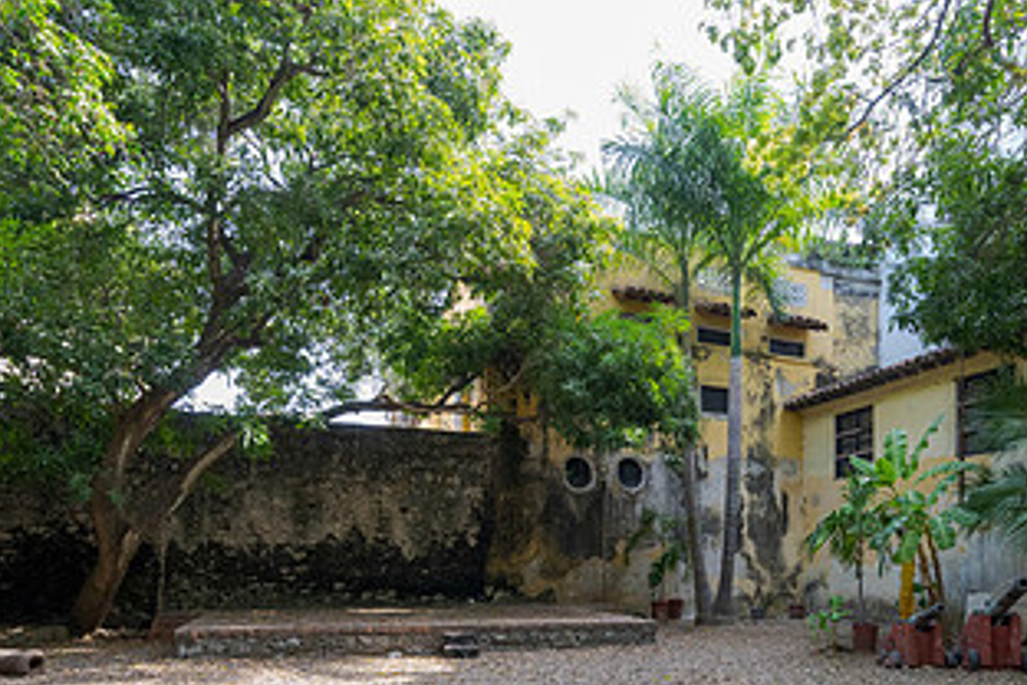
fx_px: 742
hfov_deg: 69.1
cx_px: 576
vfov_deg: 46.6
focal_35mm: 26
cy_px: 558
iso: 1250
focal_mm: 14
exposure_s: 1/250
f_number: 7.1
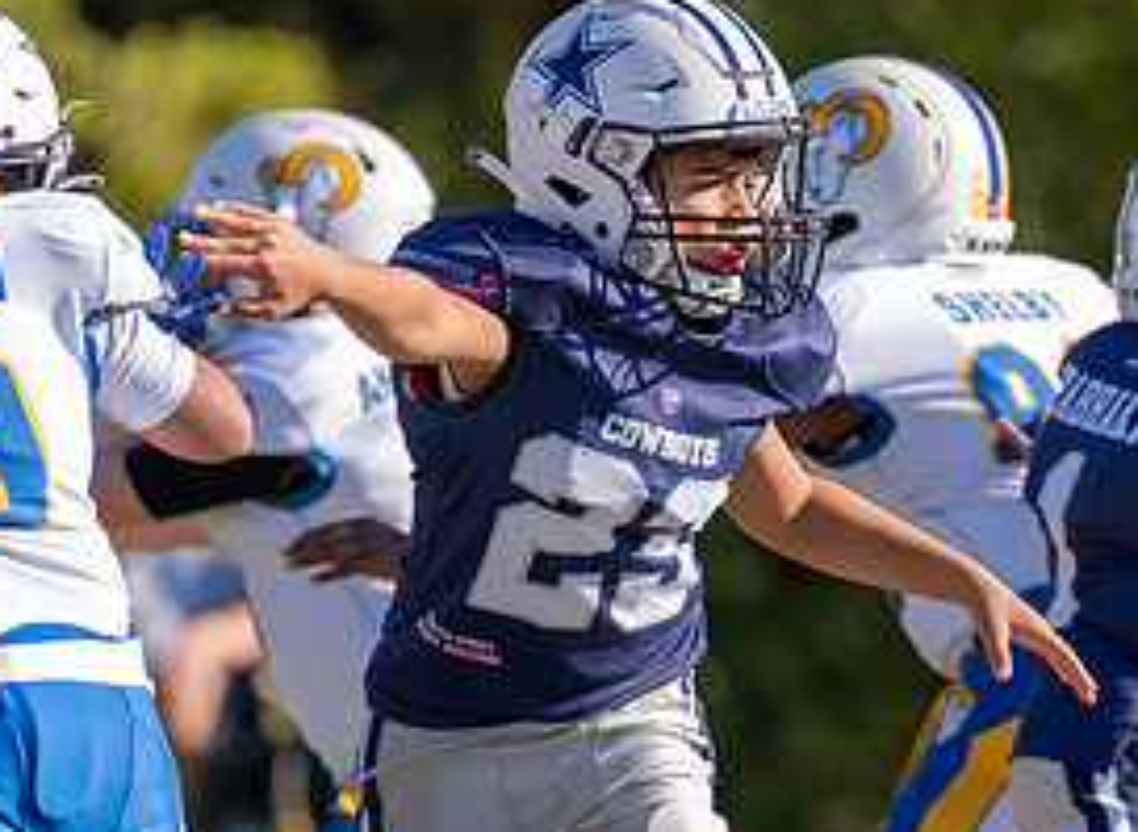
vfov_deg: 2.1
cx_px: 944
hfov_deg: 2.9
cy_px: 619
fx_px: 22550
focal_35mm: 692
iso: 100
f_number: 2.8
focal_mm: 200
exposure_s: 1/1250
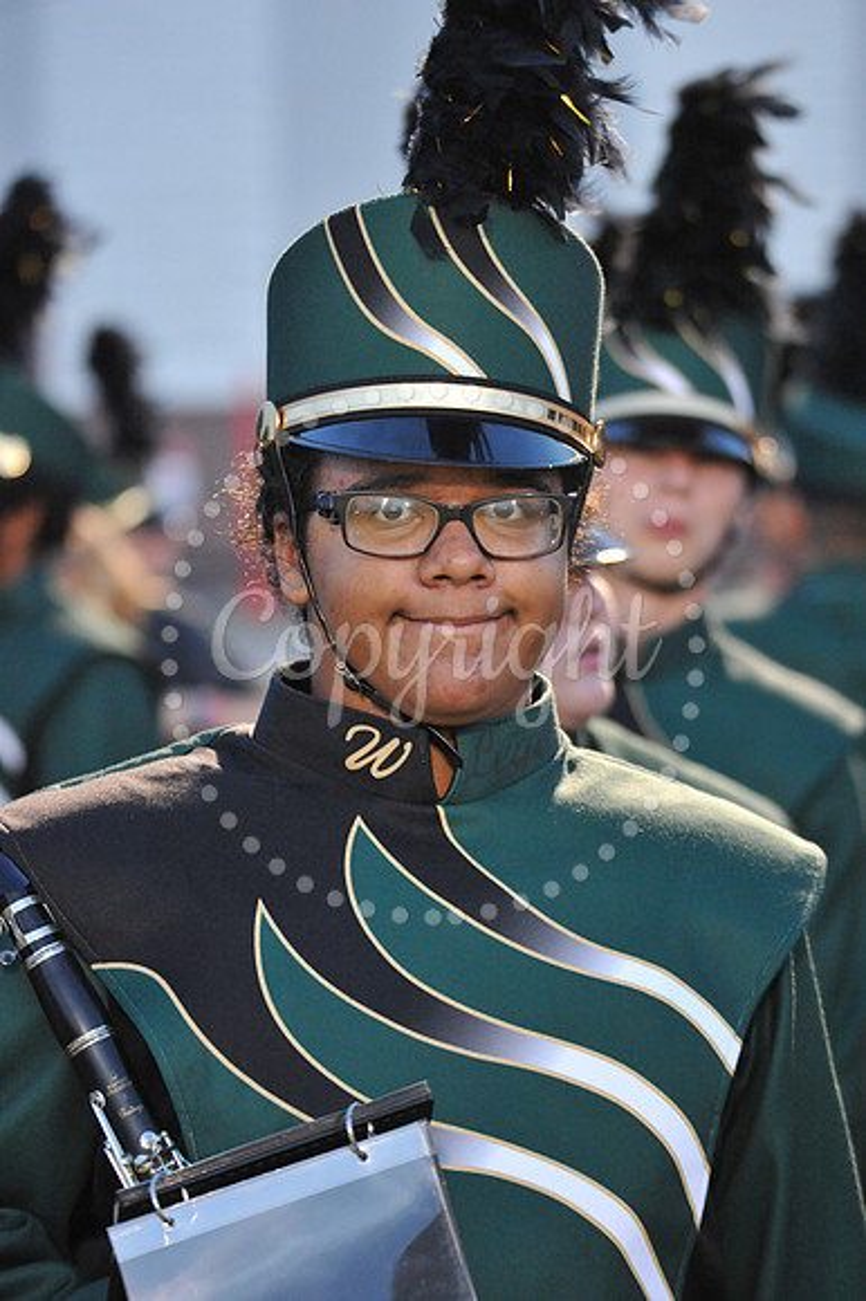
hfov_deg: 9.1
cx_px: 433
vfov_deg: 13.7
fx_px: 5419
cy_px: 650
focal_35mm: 150
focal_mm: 150
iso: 4000
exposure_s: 1/125
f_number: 5
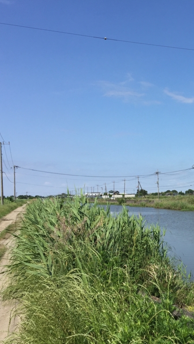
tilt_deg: +0.0
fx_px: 402
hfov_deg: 25.9
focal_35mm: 44
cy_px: 175
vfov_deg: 46.4
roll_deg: +0.2
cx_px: 190
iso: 32
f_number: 2.2
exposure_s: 1/2326
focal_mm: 4.15
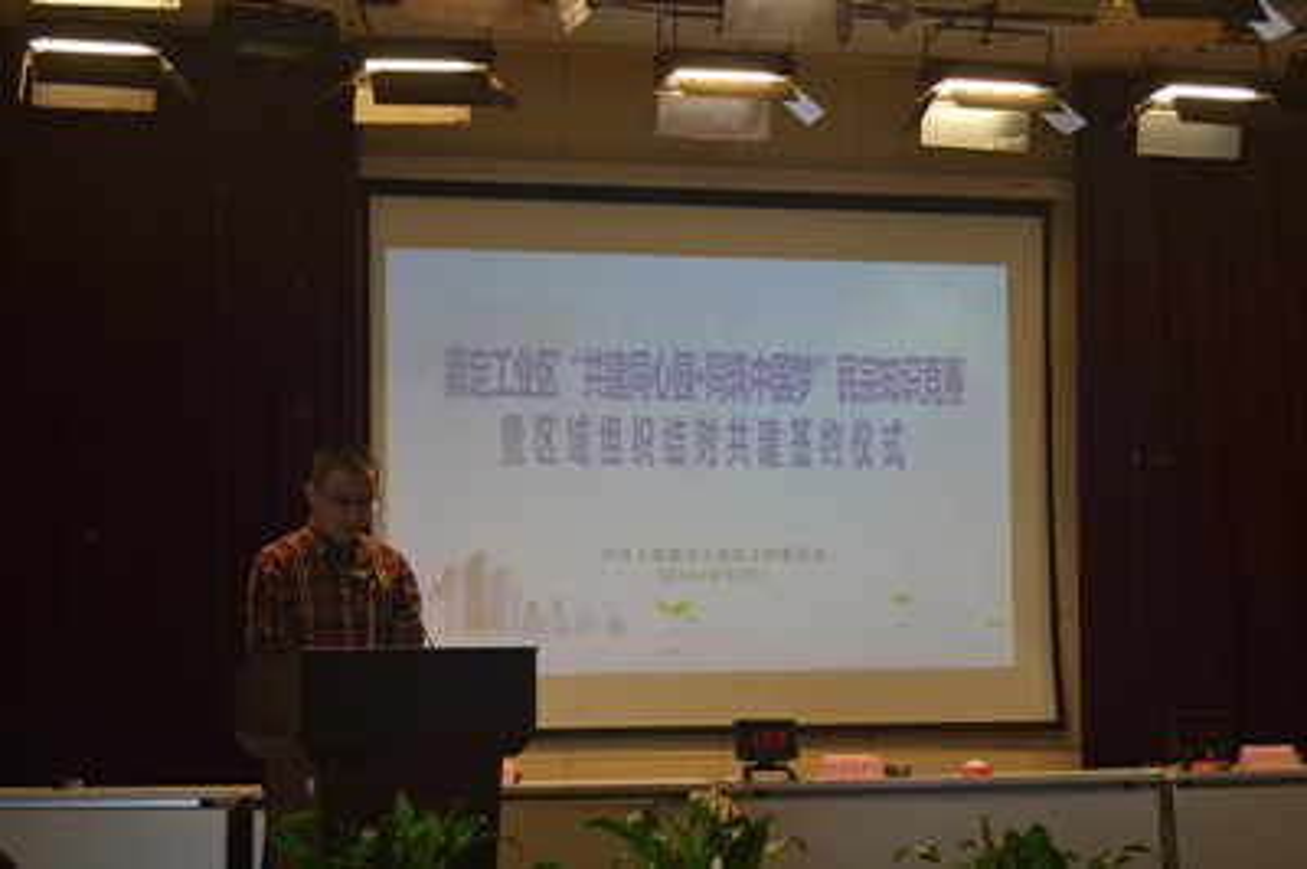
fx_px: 2612
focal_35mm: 72
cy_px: 434
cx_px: 654
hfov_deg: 28.1
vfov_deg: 18.9
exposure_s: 1/60
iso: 400
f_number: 5.3
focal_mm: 48
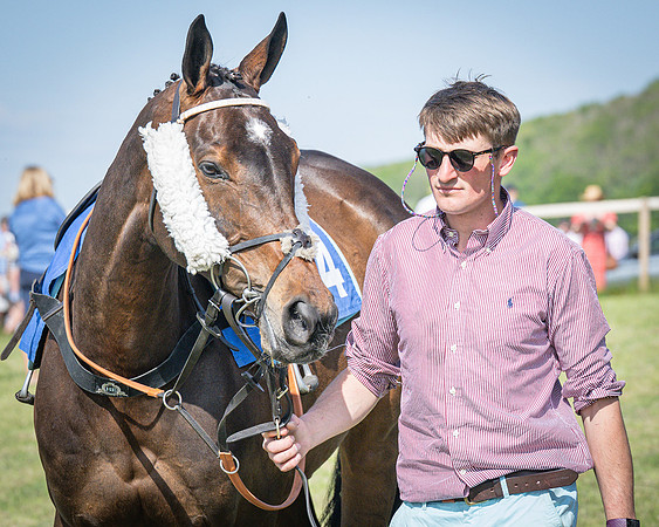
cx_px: 378
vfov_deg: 7.6
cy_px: 157
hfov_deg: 9.4
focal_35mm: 205
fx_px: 3988
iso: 400
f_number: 4
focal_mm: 86
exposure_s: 1/3200
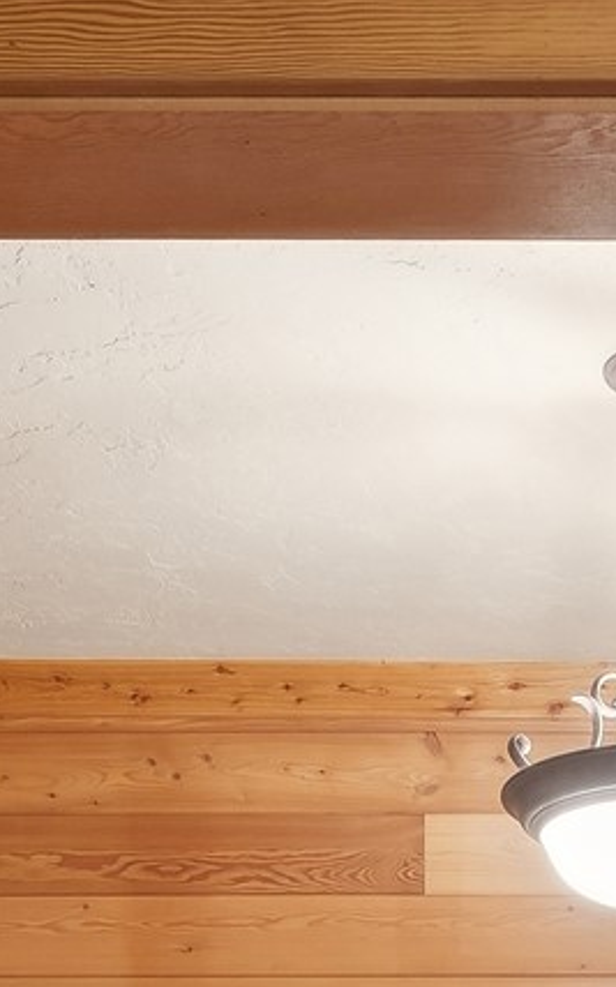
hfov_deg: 14.3
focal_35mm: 88
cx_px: 761
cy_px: 1577
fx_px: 2367
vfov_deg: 19.7
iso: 200
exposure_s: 1/4
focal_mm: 11.5
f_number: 6.3
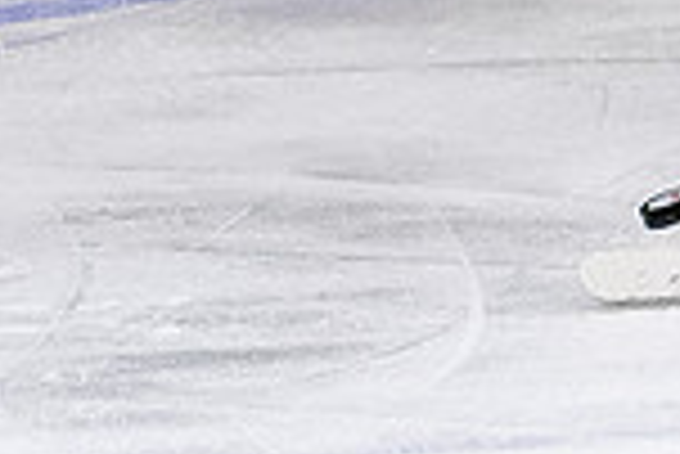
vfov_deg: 1.4
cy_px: -301
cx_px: 1311
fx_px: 18963
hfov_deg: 2.0
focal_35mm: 1003
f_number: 3.5
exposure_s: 1/800
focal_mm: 90
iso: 2000
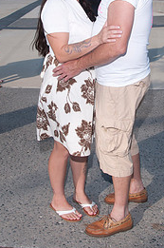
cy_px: 55
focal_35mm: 57
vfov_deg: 34.2
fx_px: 391
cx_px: 105
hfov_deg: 23.6
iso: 100
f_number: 10
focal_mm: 22
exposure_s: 1/250
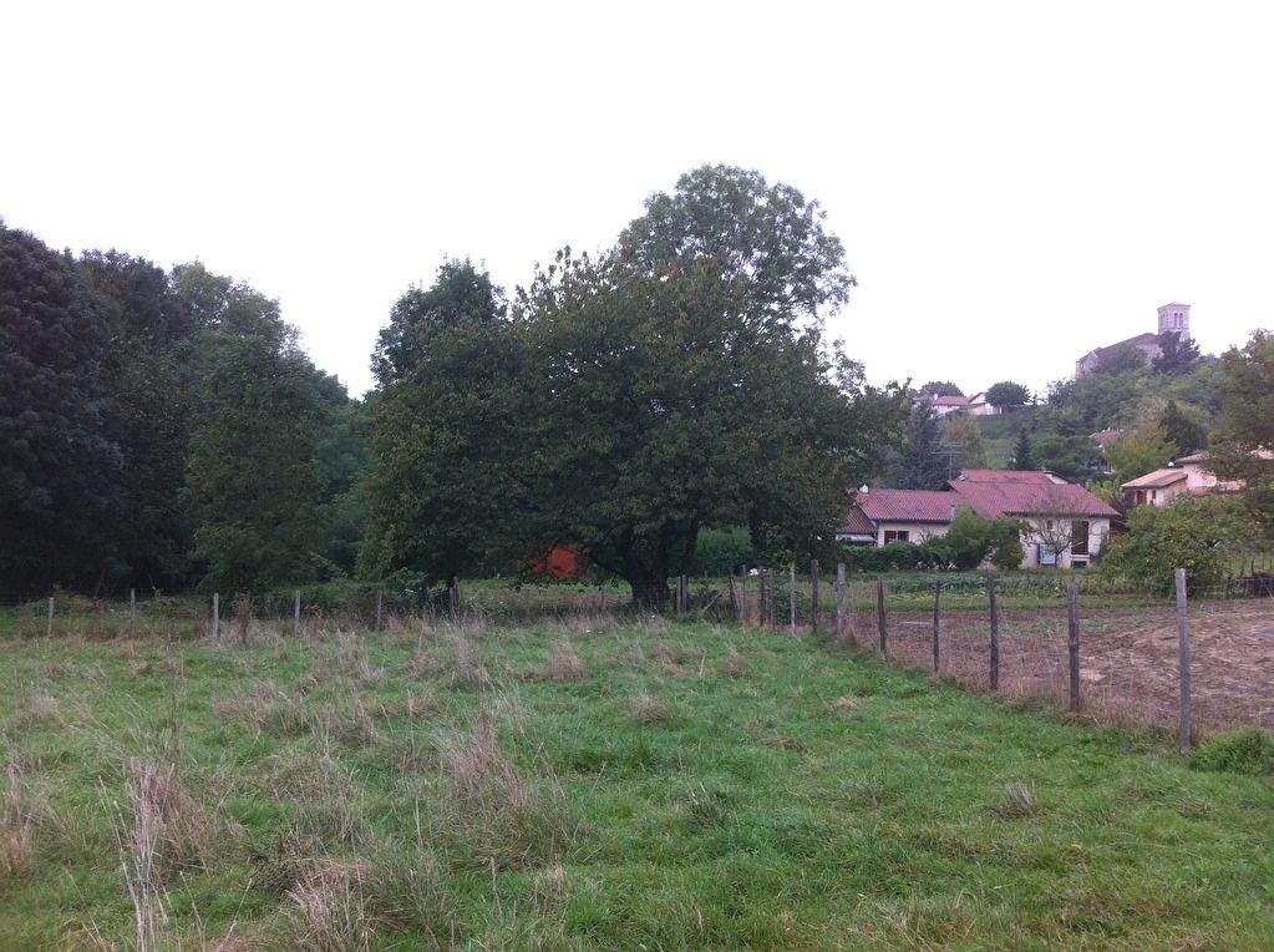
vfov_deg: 40.6
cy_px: 476
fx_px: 1286
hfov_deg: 52.7
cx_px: 637
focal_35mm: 35
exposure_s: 1/33
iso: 100
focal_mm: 3.85
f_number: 2.8
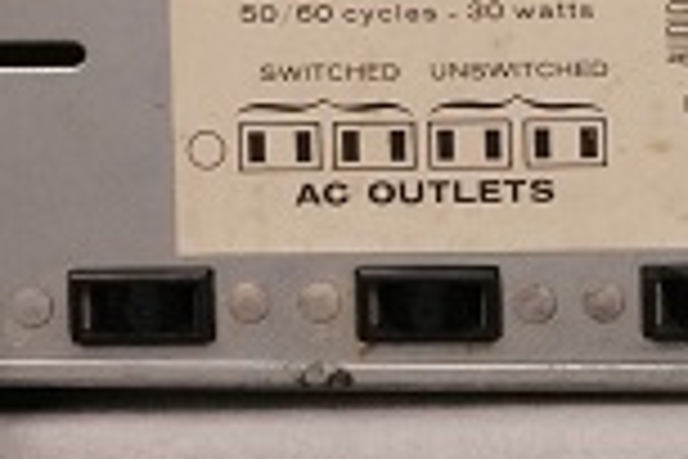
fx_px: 5790
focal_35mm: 303
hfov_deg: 6.7
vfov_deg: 4.5
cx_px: 1025
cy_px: 11
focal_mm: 50
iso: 1600
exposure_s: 1/60
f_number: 20
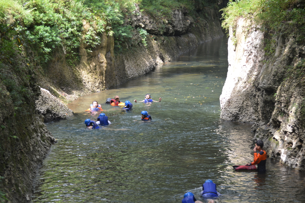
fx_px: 1017
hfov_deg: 17.1
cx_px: 152
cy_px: 102
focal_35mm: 120
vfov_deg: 11.4
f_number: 5.6
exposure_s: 1/125
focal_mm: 80
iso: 320
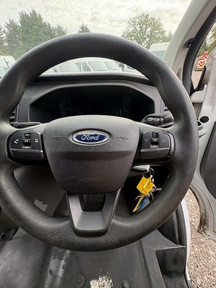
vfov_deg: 102.1
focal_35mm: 14
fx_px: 116
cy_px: 144
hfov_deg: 85.7
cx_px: 108
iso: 125
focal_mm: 2.22
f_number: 2.2
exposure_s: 1/108
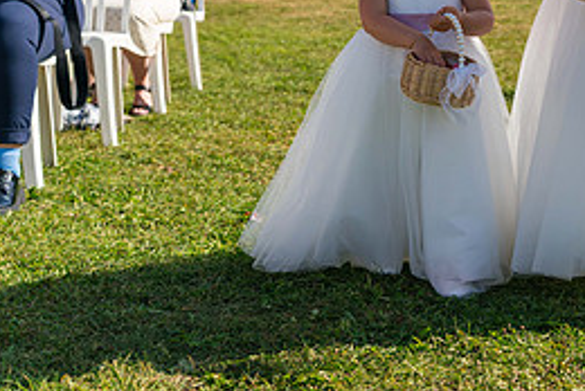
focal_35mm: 78
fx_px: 1269
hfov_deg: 24.5
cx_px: 621
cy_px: -10
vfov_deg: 17.1
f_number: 3.2
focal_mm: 35
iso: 250
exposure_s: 1/2500
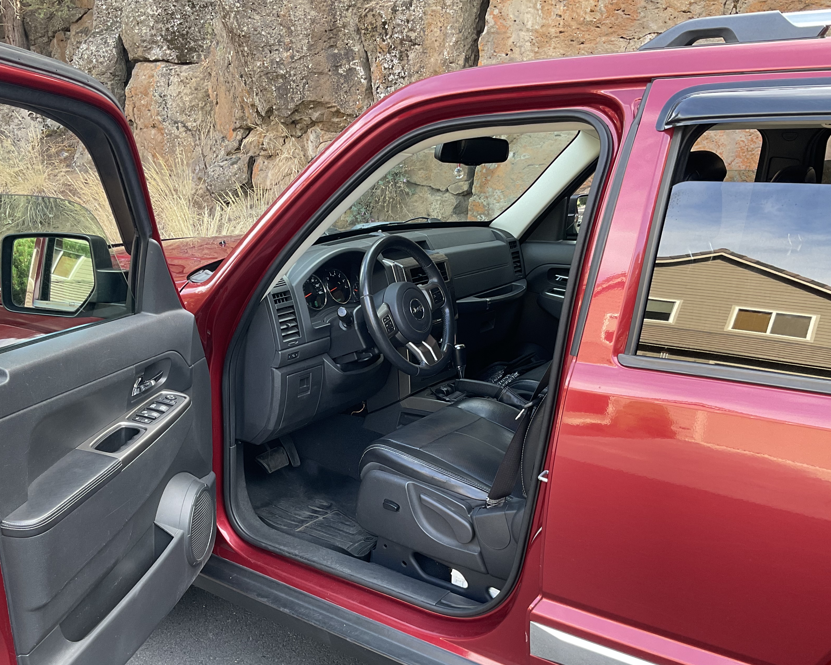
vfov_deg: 41.0
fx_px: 885
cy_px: 390
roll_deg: -0.5
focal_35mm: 36
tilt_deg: -17.8
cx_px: 359
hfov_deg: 50.1
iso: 50
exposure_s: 1/120
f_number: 1.8
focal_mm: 3
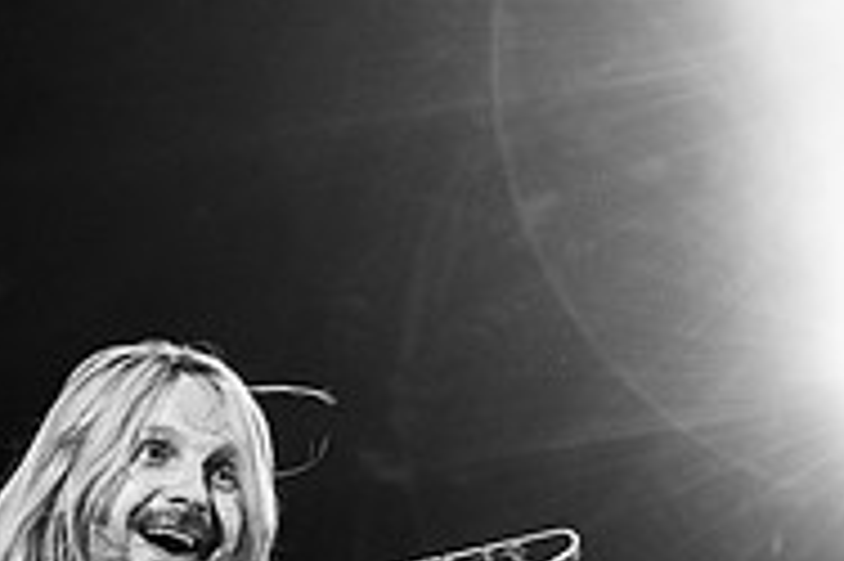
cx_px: 10
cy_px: 585
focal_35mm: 259
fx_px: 6067
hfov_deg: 7.9
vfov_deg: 5.3
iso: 1600
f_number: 4
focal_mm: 70
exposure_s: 1/640
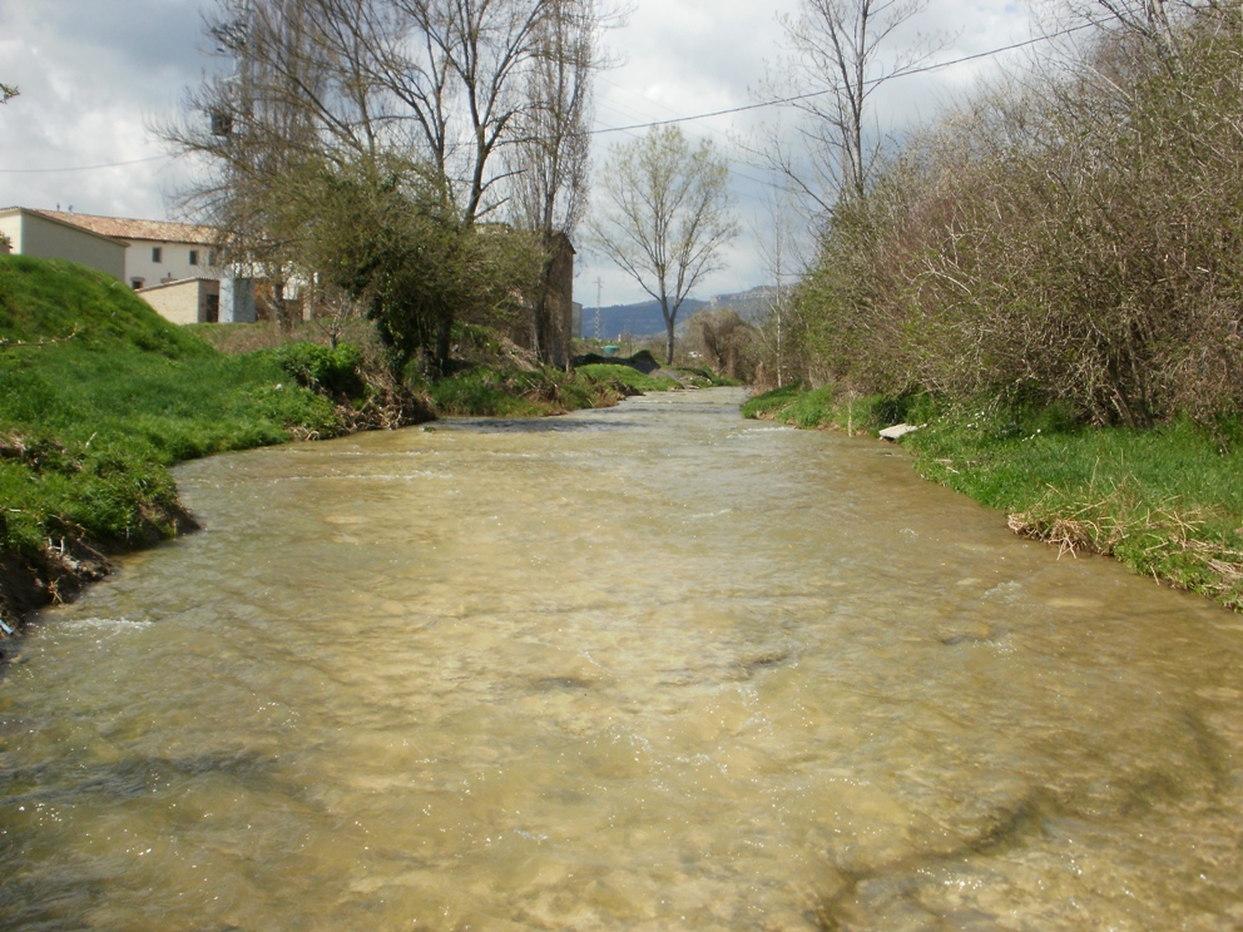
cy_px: 466
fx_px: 1293
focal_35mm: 36
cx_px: 622
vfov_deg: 39.7
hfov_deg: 51.4
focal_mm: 6.3
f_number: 5.6
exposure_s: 1/500
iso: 100
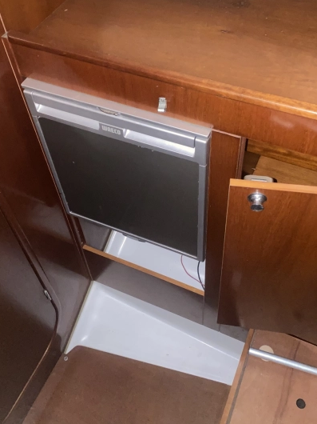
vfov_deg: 50.8
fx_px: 440
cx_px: 176
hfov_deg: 39.6
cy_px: 158
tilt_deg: -46.2
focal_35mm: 36
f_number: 1.8
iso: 320
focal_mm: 4.25
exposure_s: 1/4
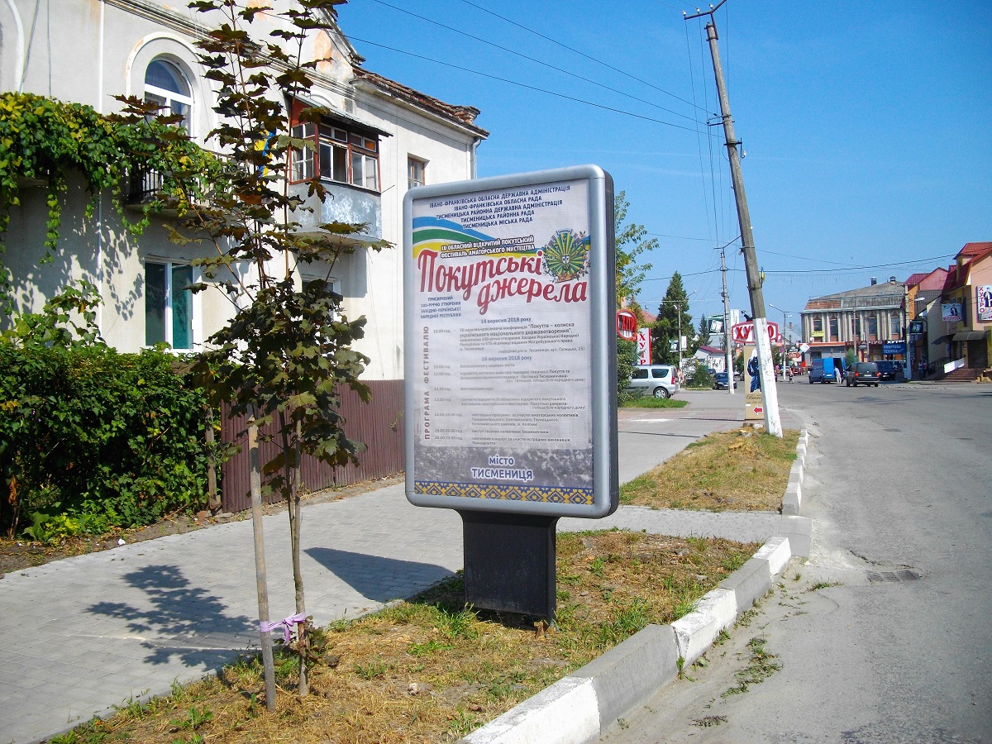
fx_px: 888
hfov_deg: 58.4
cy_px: 372
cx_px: 496
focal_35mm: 31
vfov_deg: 45.4
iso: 100
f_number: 8.8
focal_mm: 5.7
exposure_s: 1/200
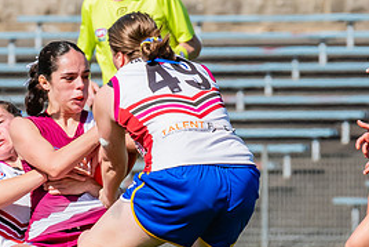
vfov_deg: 0.9
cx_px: 35
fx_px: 14993
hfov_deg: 1.4
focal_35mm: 1462
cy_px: 198
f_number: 11
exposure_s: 1/1250
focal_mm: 360
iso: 800
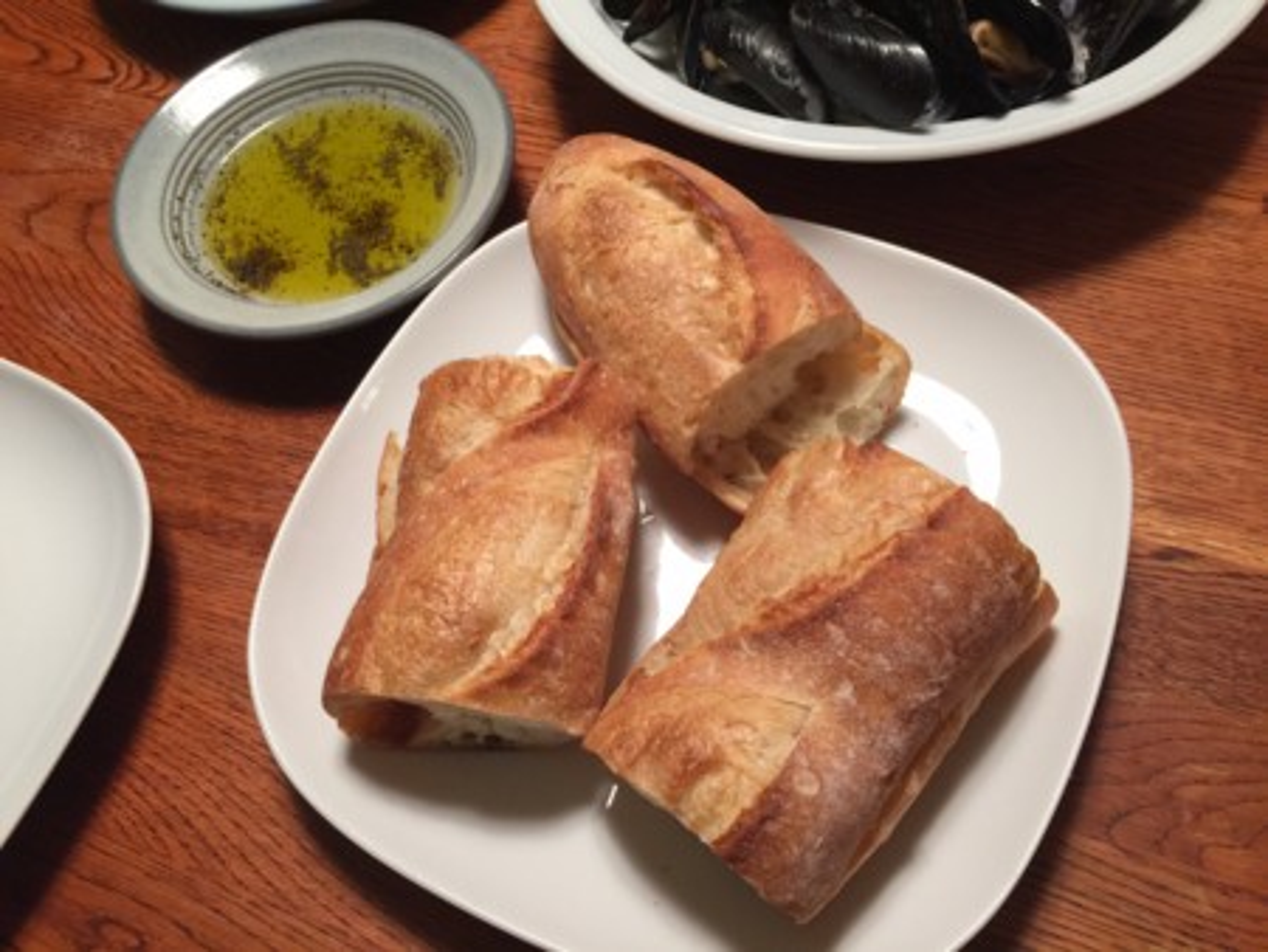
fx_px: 1063
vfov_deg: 48.3
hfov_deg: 61.6
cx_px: 634
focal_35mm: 29
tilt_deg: -60.8
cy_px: 476
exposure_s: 1/30
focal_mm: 4.15
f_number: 2.2
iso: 50
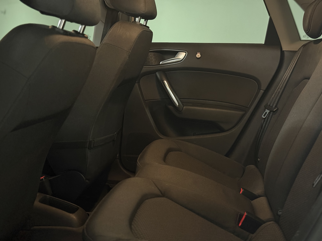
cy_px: 120
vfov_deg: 30.3
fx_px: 446
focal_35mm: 48
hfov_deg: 39.7
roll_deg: -2.9
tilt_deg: -7.9
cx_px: 161
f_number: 1.78
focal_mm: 6.76
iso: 1250
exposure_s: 1/15
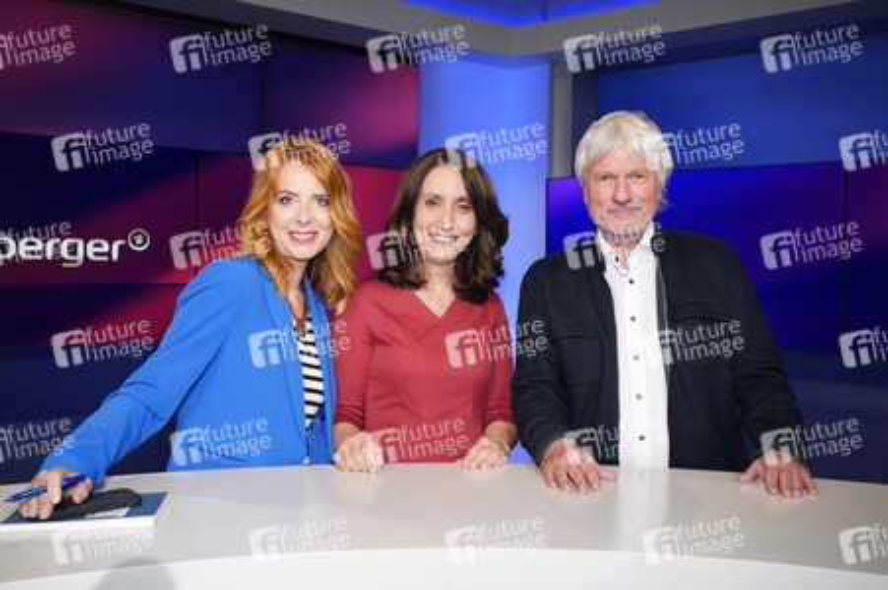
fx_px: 764
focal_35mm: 31
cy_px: 295
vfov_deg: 42.3
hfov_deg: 60.3
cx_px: 444
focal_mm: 31
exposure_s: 1/160
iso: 2500
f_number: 5
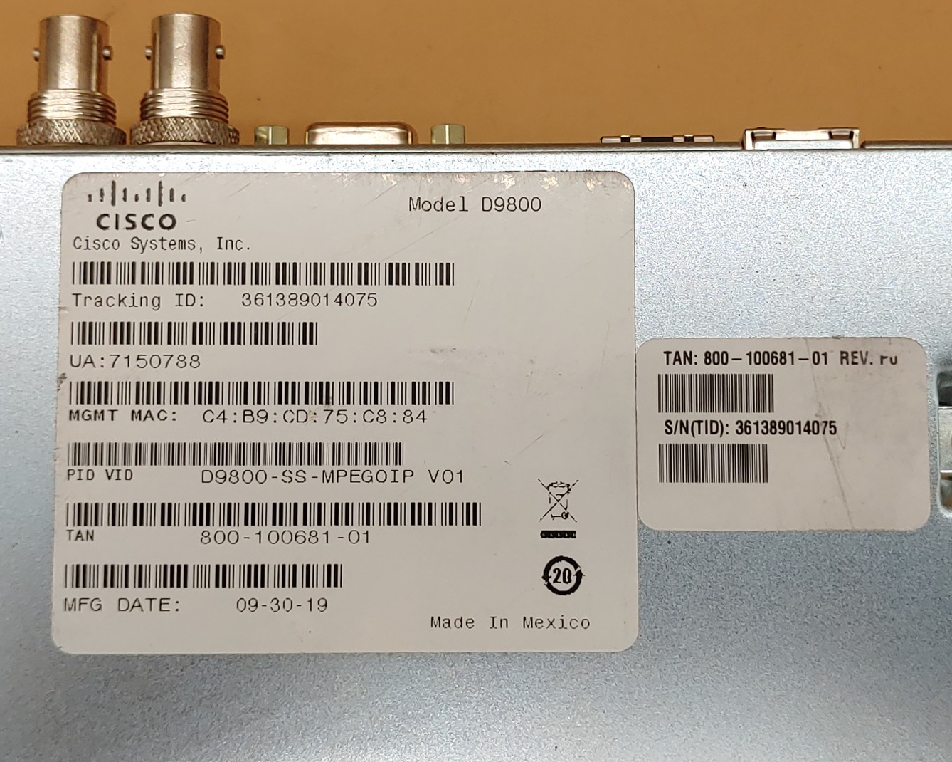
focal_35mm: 62
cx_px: 488
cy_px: 378
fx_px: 1747
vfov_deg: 24.6
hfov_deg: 30.5
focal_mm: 4.36
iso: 50
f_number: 1.8
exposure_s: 1/237
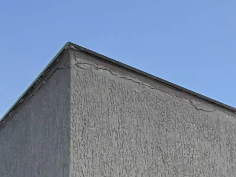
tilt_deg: +7.4
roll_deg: +3.4
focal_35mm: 96
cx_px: 442
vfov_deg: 13.0
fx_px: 655
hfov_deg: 16.6
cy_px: 377
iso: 50
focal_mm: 2.22
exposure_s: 1/502
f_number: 2.2
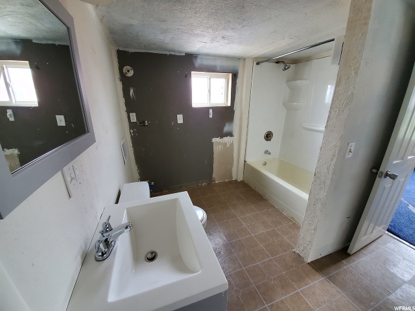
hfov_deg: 106.2
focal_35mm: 13
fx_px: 156
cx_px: 208
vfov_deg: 89.9
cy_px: 156
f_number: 2.2
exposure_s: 1/59
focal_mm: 1.8
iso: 400
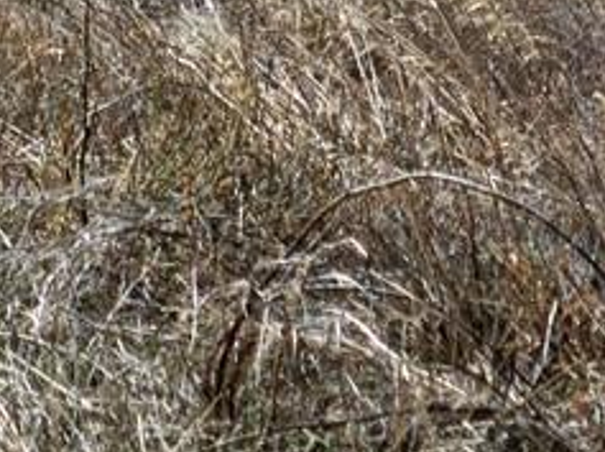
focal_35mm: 514
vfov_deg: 2.9
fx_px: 8970
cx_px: -1228
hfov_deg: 3.8
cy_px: -87
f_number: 2.8
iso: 400
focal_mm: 38
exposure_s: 1/8000
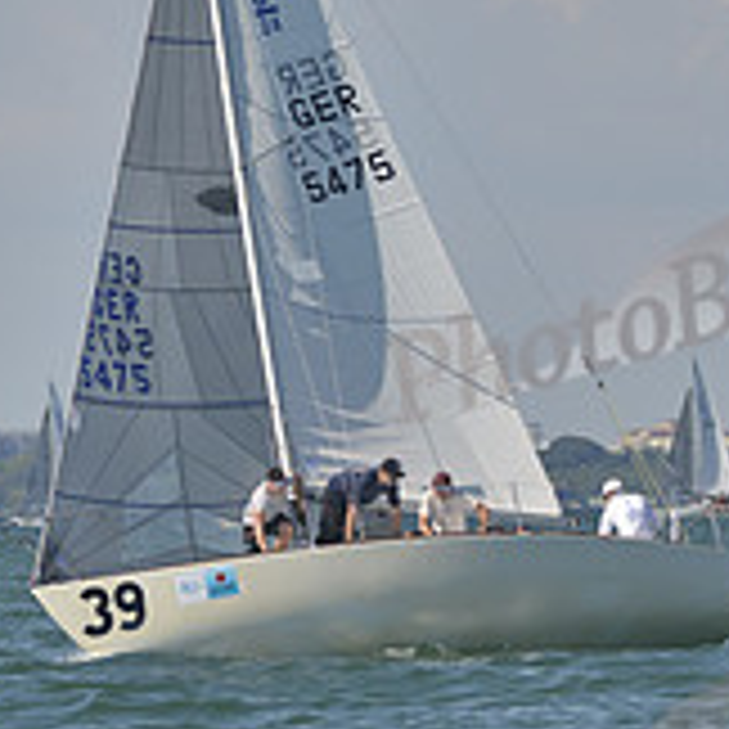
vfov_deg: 2.9
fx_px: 14463
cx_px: 155
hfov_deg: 2.9
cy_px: 140
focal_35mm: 607
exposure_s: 1/3200
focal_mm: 200
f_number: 4
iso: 200
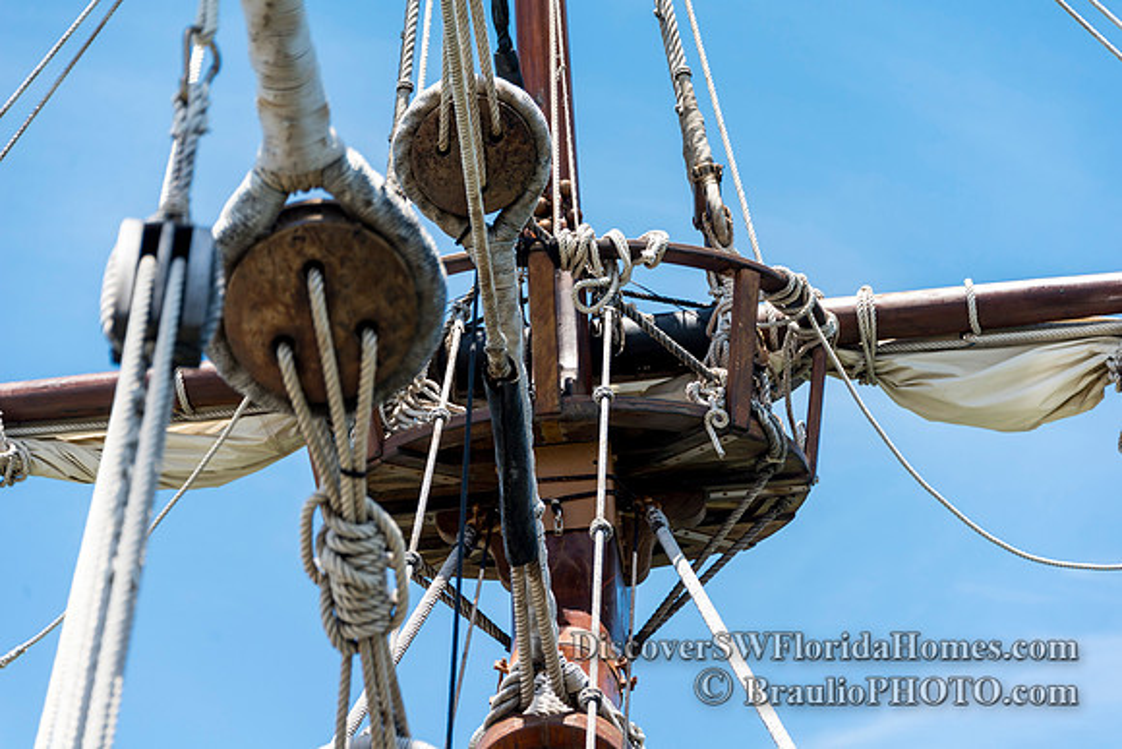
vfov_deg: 10.2
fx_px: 4208
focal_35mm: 135
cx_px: 561
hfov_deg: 15.2
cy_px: 374
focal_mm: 135
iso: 200
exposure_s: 1/500
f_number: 5.6
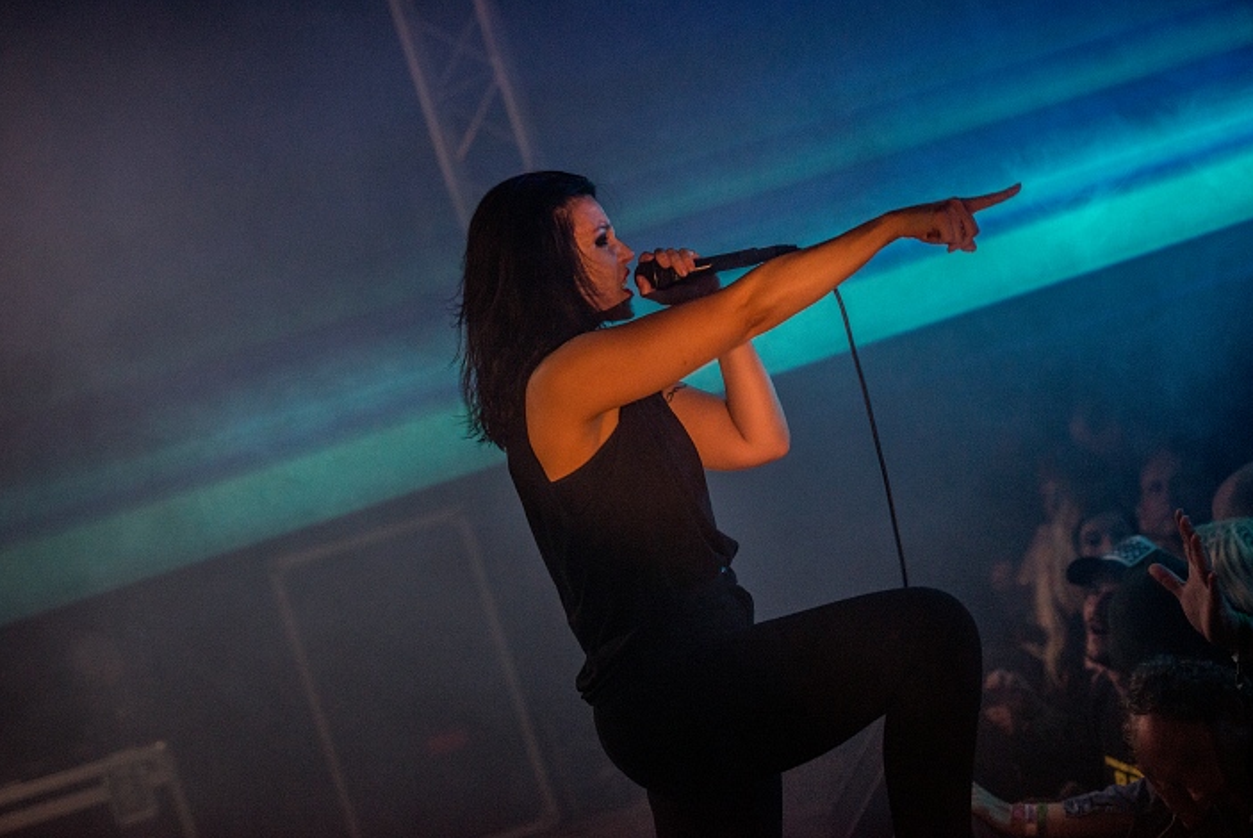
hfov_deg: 24.2
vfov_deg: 16.3
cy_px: 411
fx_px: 2926
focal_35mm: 84
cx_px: 635
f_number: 2.8
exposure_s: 1/25
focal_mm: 82
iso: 4000
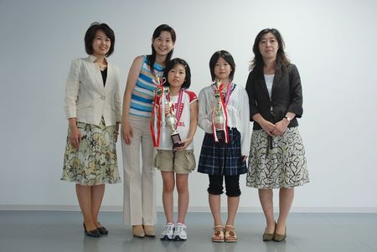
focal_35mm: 40
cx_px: 188
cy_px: 126
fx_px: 425
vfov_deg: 33.1
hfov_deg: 47.9
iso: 200
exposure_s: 1/40
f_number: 3.8
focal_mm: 27
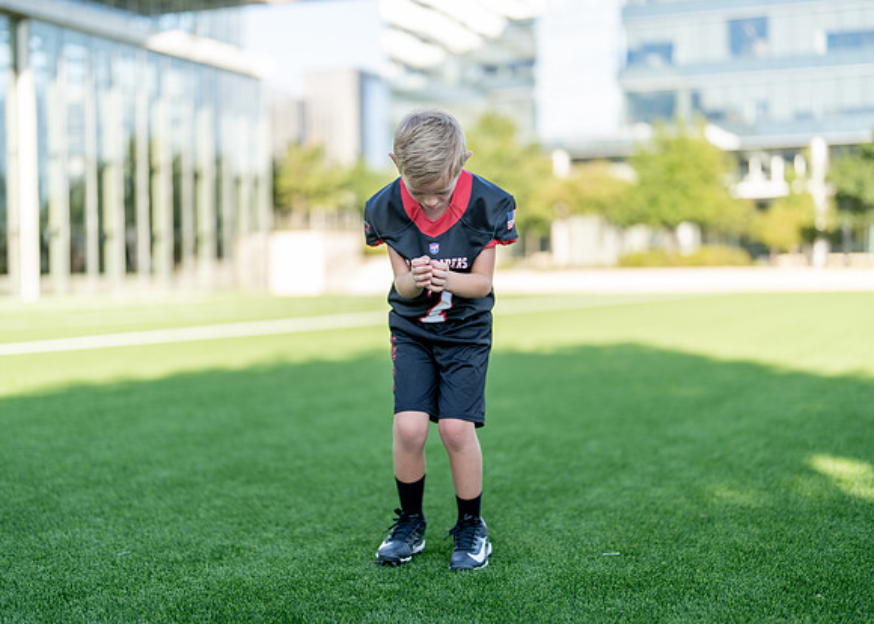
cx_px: 437
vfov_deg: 27.0
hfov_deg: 37.2
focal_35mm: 52
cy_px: 312
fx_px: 1300
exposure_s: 1/1600
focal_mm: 50
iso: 100
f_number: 1.2
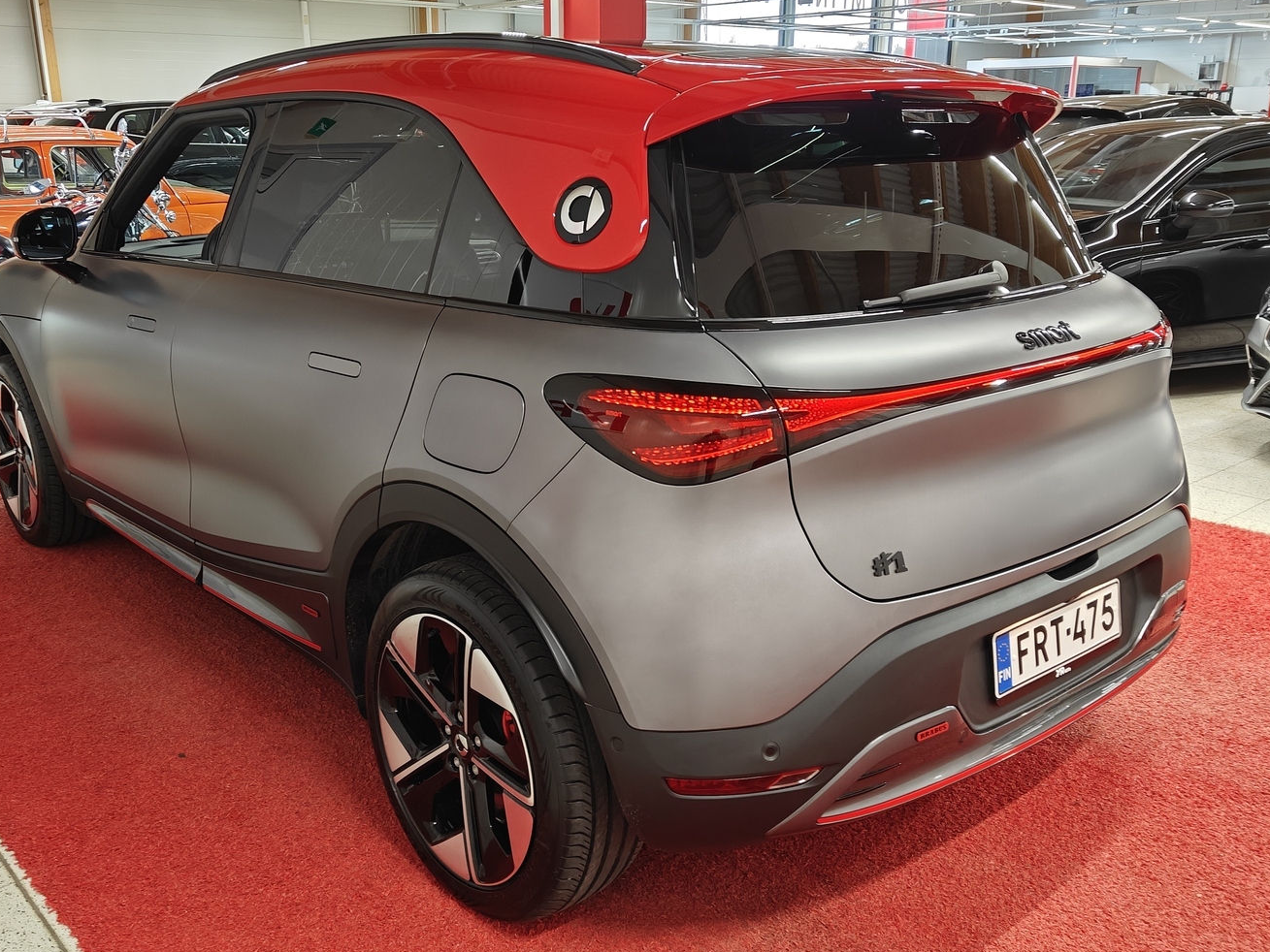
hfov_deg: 55.3
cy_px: 511
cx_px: 599
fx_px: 1211
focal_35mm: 33
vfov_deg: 42.9
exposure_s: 1/50
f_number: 1.8
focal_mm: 5.59
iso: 100
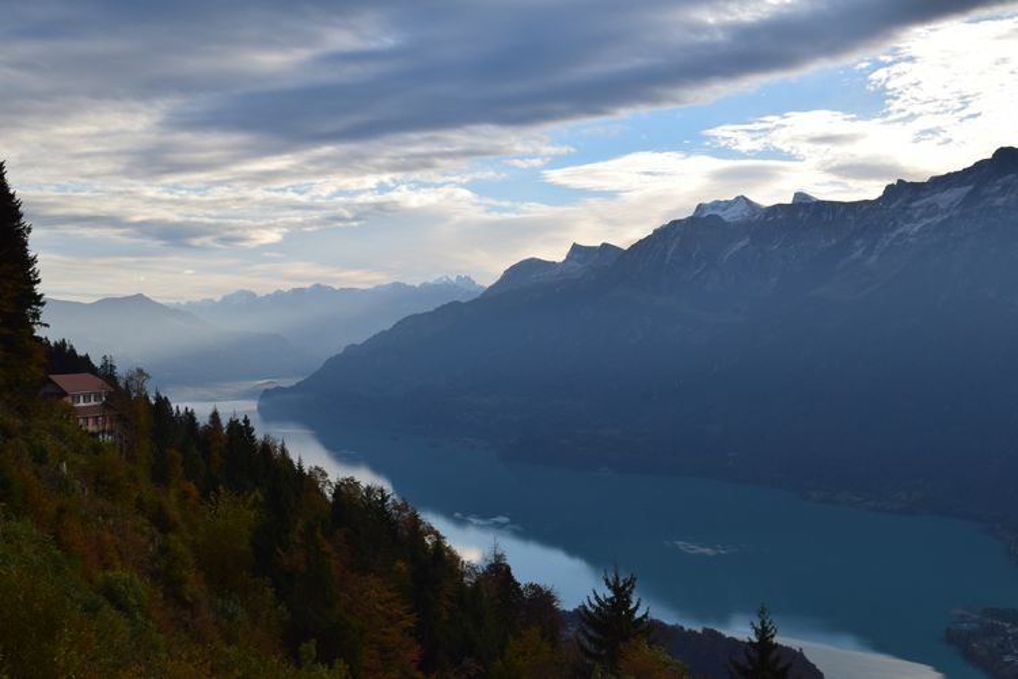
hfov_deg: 41.1
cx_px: 509
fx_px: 1357
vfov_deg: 28.1
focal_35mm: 48
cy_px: 340
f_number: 11
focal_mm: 32
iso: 360
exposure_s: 1/500
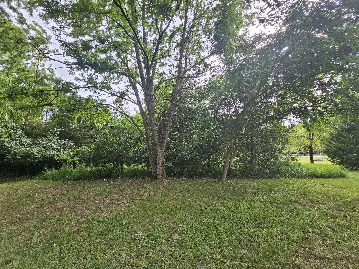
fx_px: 135
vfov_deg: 89.9
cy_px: 134
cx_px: 180
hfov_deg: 106.2
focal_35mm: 13
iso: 50
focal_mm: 2.2
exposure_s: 1/278
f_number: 2.2
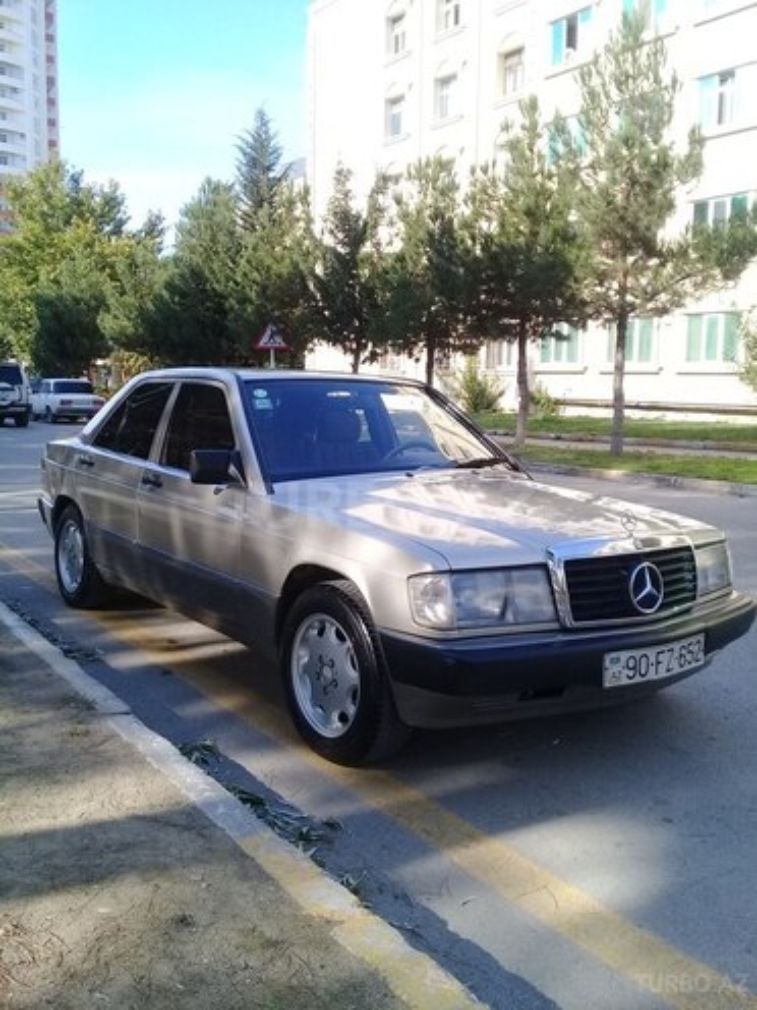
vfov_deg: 58.4
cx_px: 378
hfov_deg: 45.4
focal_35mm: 31
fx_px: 904
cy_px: 505
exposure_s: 1/427
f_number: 2.2
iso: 50
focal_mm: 3.3
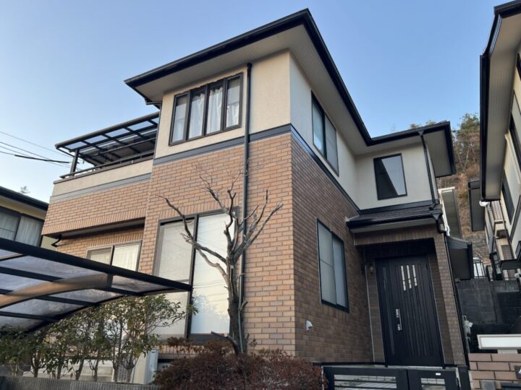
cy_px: 195
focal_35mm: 26
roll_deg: -1.8
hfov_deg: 67.3
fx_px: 391
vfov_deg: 53.1
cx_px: 260
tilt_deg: +24.3
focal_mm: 5.7
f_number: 1.5
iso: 50
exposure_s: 1/121
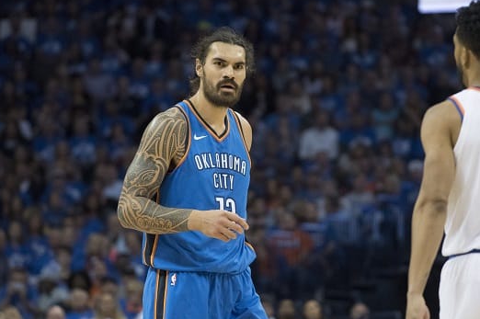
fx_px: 3897
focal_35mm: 293
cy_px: 158
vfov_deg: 4.7
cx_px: 238
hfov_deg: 7.0
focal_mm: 185
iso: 5000
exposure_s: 1/1000
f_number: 4
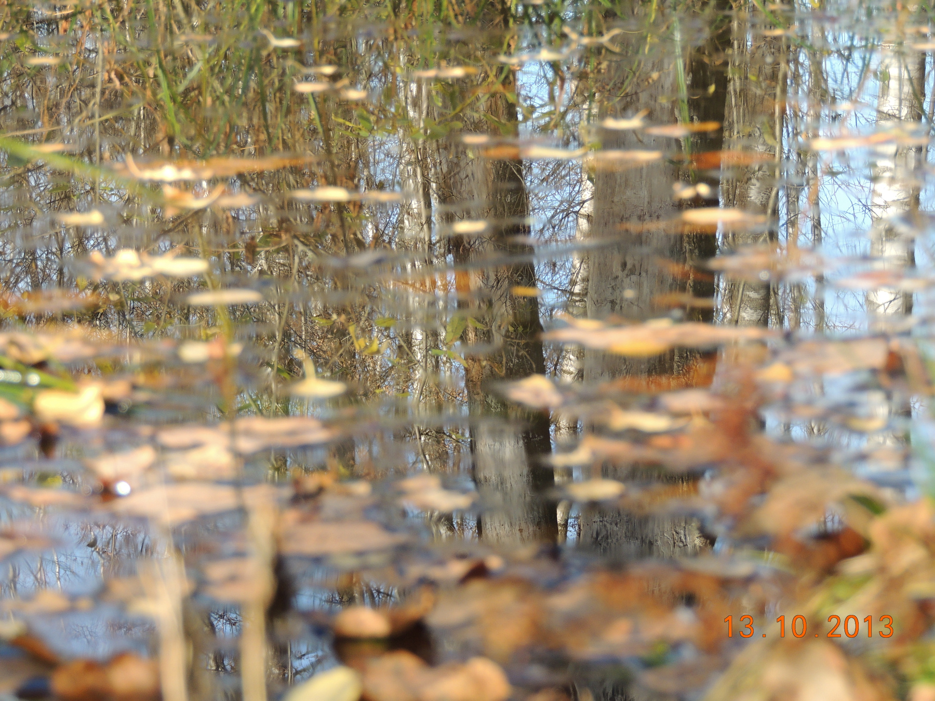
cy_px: 350
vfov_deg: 9.6
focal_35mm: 155
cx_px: 468
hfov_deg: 12.7
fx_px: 4187
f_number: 4.4
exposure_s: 1/125
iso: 125
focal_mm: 27.6
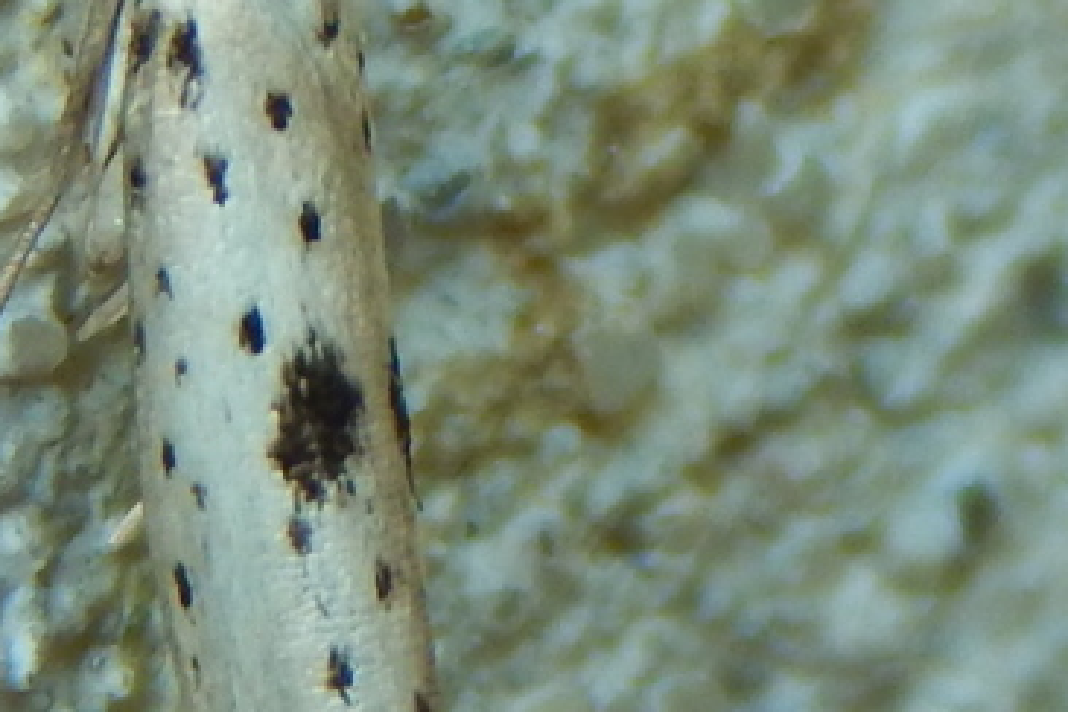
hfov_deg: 5.3
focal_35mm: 388
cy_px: 344
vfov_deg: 3.5
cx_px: 340
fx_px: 11510
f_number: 5.1
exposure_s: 1/60
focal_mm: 28.7
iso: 125
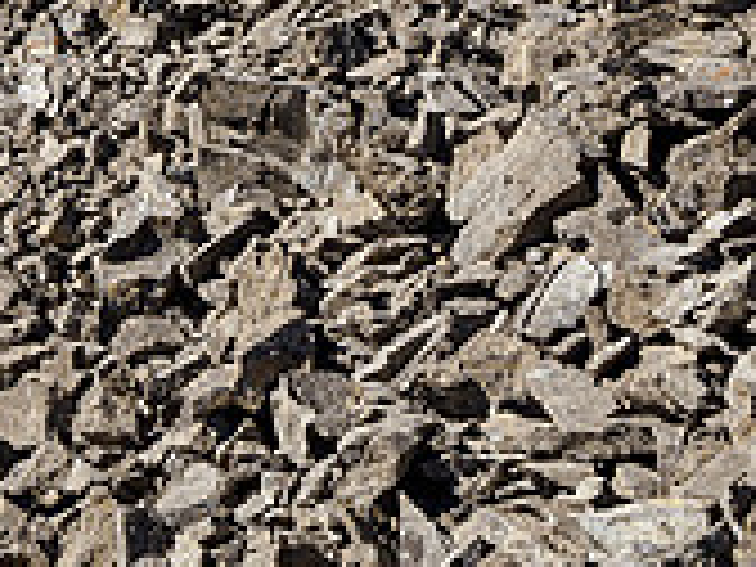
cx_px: -369
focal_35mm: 83
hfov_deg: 20.3
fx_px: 1813
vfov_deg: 16.4
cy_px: -254
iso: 200
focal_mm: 12
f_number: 8
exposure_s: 1/200
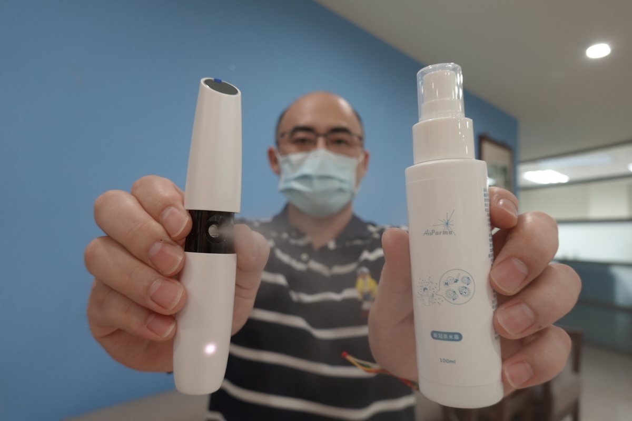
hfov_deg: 73.7
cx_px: 316
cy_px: 210
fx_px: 421
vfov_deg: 53.1
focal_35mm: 24
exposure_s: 1/30
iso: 250
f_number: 2.8
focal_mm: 9
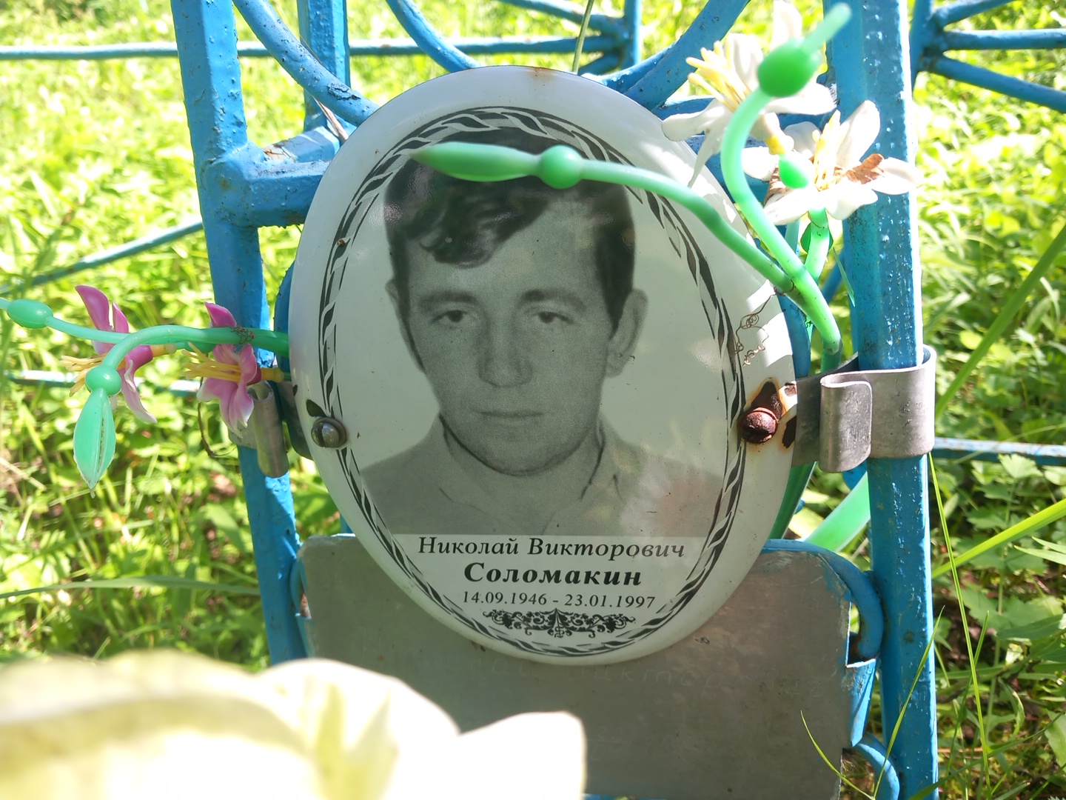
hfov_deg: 65.3
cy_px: 400
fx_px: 831
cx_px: 533
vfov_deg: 51.4
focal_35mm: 27
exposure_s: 1/106
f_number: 1.8
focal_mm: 4
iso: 20
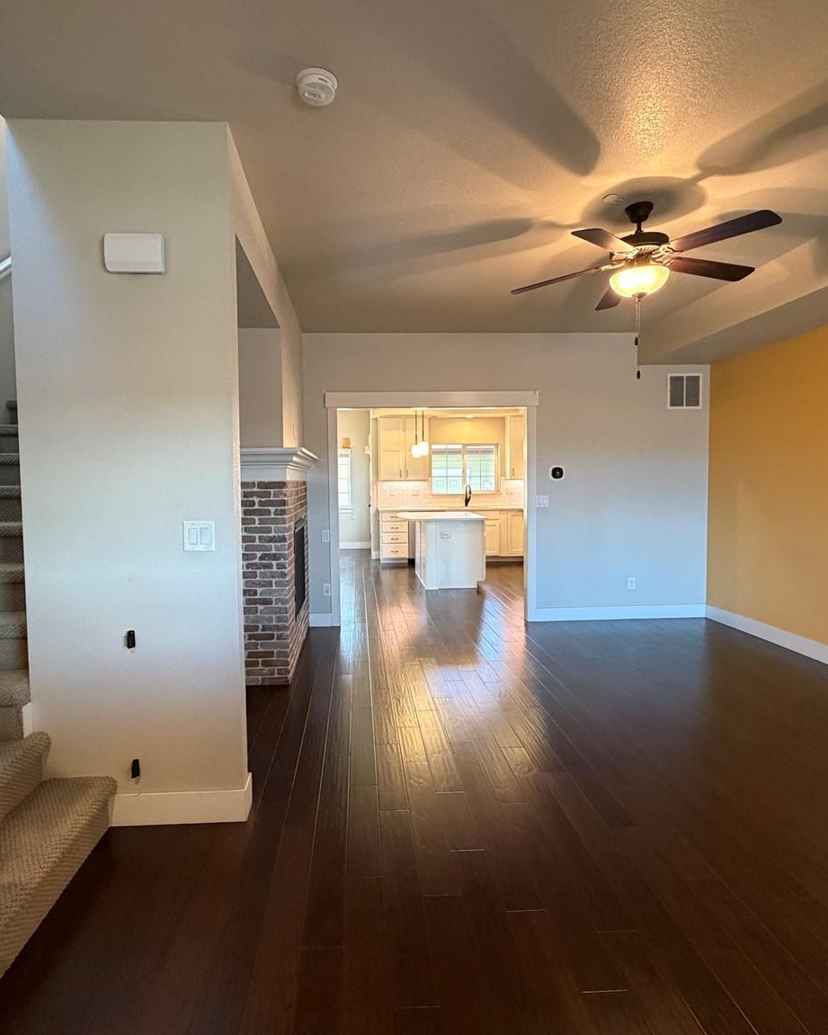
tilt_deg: -2.5
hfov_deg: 70.8
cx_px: 386
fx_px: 582
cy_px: 508
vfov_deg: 83.3
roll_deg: +0.7
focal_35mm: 19
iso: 500
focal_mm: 2.22
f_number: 2.2
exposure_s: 1/60
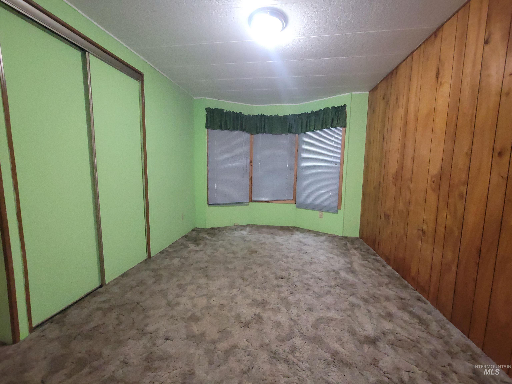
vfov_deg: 89.9
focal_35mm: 13
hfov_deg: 106.2
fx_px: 192
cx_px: 256
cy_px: 192
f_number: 2.2
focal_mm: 2.2
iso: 640
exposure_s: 1/30
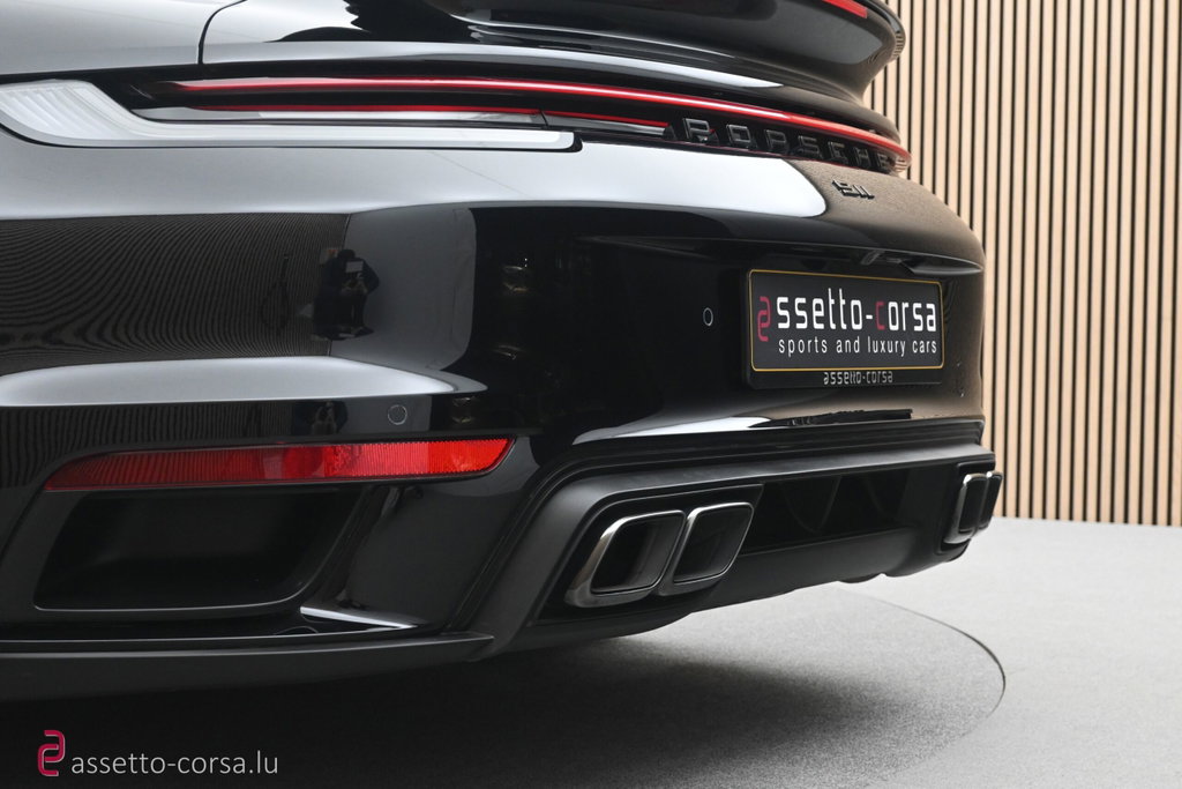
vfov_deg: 21.1
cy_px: 394
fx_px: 2118
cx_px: 591
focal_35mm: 64
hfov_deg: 31.2
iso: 2000
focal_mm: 43
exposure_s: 1/40
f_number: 6
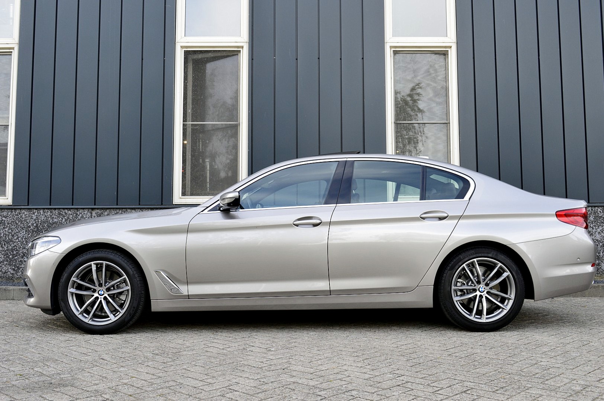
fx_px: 603
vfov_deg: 36.8
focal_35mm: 36
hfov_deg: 53.2
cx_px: 302
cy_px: 200
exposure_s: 1/100
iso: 400
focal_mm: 24
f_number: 9
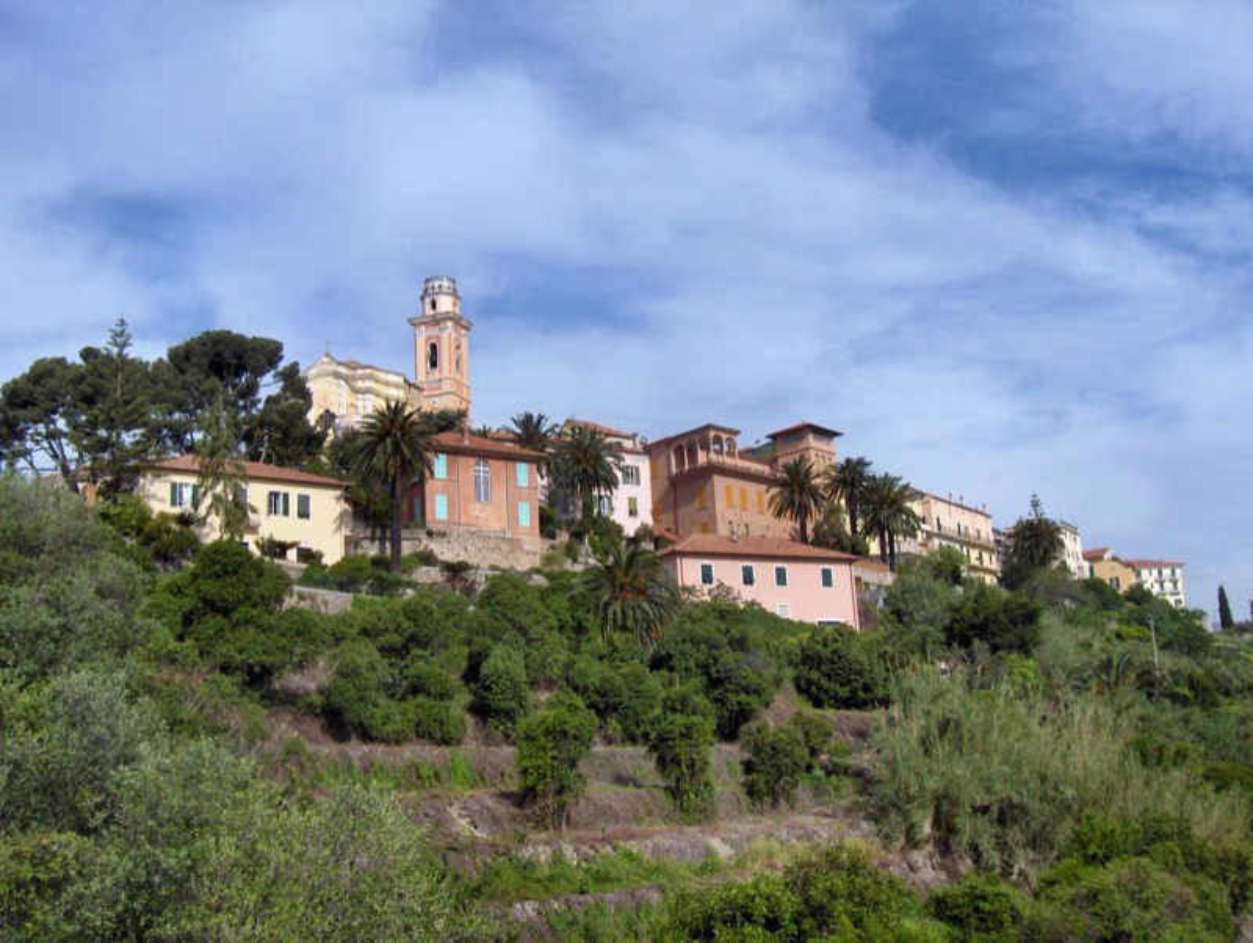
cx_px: 626
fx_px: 1413
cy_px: 472
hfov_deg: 47.8
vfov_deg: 36.9
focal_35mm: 39
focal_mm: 8
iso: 100
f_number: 4.8
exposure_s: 1/1075
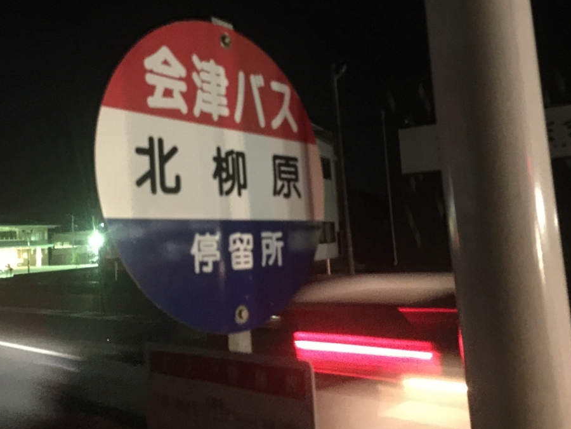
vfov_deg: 42.9
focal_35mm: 33
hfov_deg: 55.2
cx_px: 254
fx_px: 544
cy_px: 197
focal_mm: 4.15
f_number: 2.2
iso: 320
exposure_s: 1/4
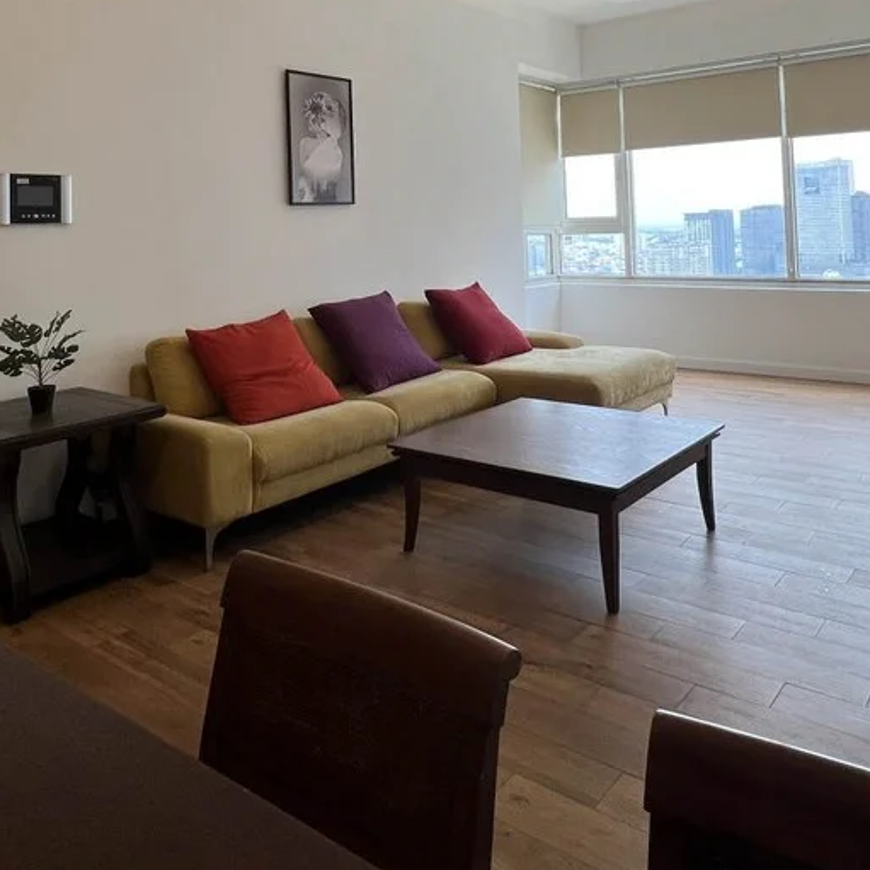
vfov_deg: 55.5
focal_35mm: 27
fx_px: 768
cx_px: 434
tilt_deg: +4.3
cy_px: 191
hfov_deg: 59.1
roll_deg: +0.7
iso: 32
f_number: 1.8
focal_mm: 1.57
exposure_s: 1/185
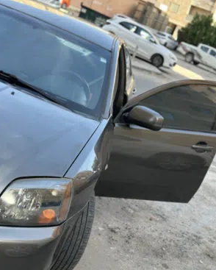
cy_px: 146
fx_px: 407
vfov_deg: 36.6
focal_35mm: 51
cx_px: 108
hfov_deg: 29.7
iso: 80
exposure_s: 1/704
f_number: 1.78
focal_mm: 6.86
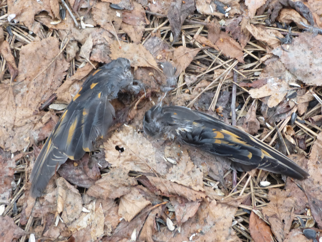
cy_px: 121
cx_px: 161
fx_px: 679
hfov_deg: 26.7
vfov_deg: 20.2
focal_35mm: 73
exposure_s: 1/80
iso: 400
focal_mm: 12.3
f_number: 4.6
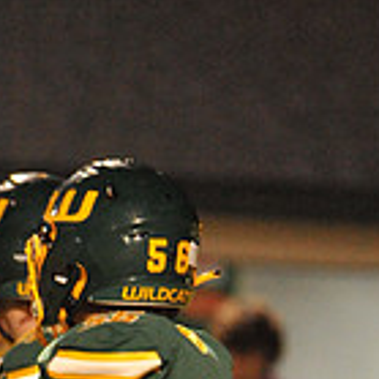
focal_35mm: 1240
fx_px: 15360
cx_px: -16
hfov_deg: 1.4
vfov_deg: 1.4
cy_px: 788
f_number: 6.3
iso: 6400
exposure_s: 1/200
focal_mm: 350
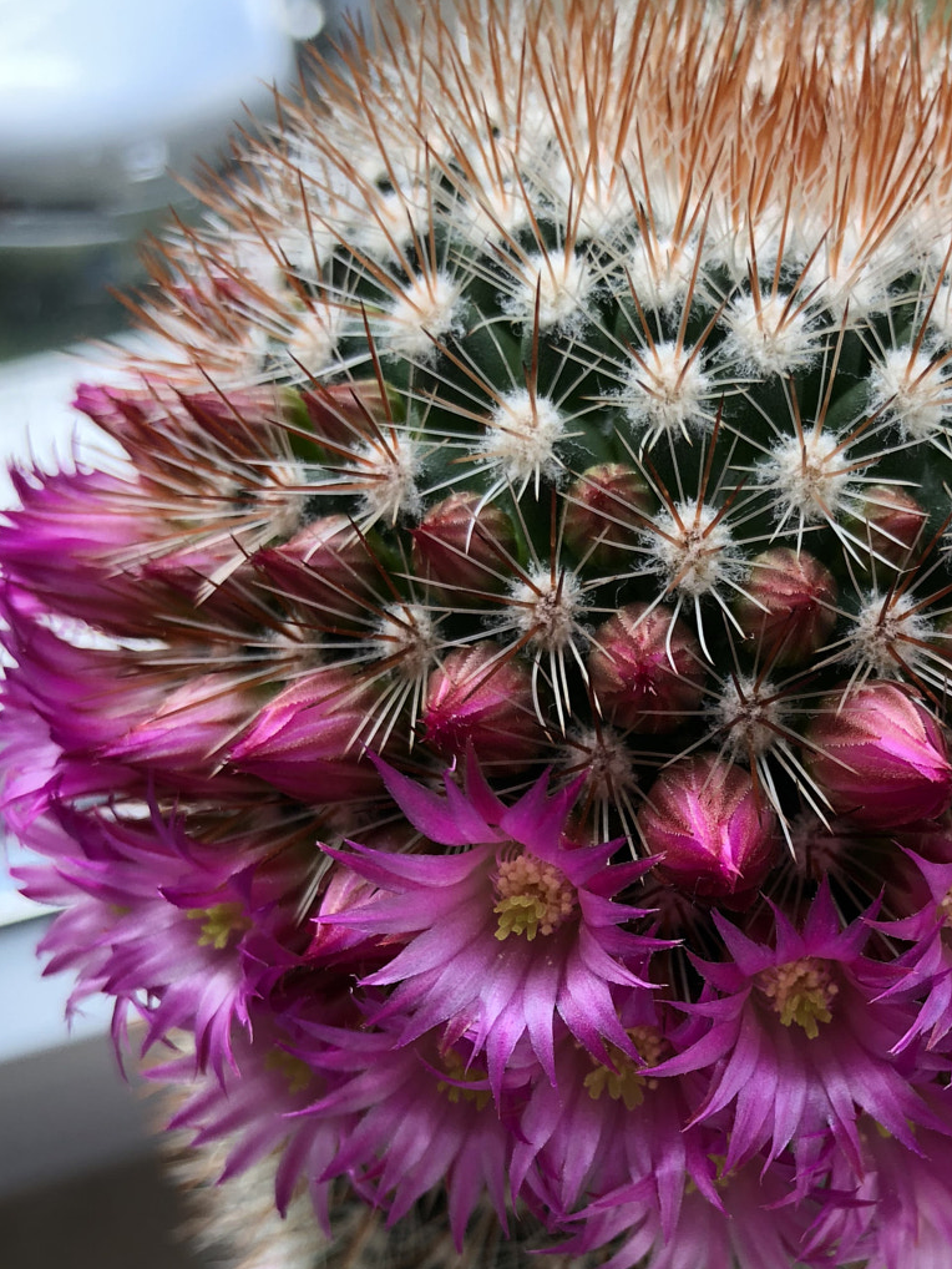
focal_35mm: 44
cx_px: 715
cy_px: 974
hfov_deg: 32.3
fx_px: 1613
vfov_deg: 41.5
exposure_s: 1/120
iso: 25
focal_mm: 4
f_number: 1.8
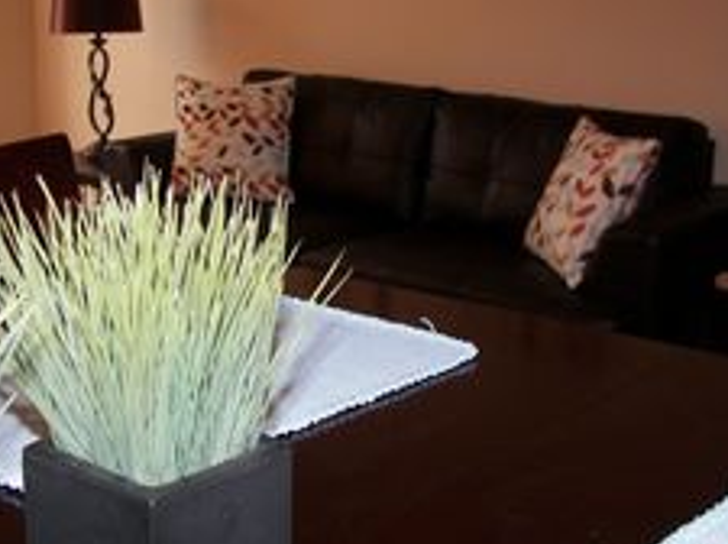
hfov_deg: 32.7
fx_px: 1239
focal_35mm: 59
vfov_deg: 24.7
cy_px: 266
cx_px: 301
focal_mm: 6
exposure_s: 1/30
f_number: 2.8
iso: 100
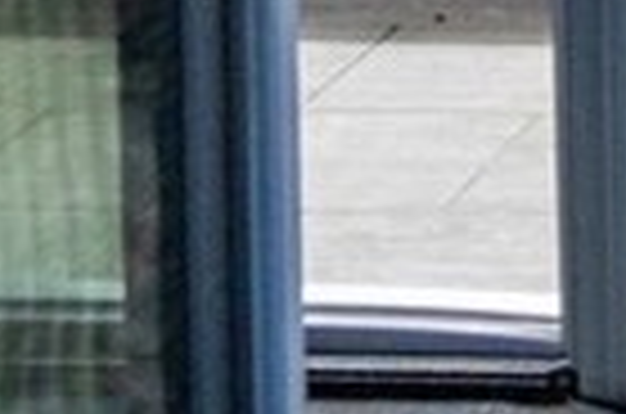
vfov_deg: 6.7
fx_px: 3071
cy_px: -1022
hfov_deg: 9.2
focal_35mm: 177
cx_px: 1910
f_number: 5.6
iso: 1600
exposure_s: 1/8000
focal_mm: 24
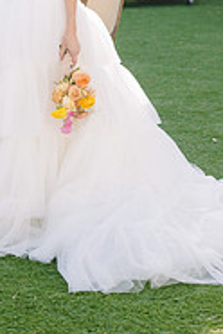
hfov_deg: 11.3
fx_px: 1124
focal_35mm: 121
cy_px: -9
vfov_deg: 16.5
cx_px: 94
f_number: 2.5
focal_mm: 50
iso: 50
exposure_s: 1/200
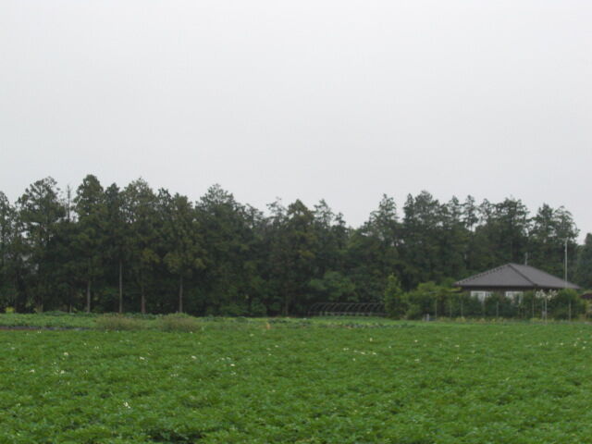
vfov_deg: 24.0
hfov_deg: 31.7
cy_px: 222
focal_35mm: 61
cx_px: 296
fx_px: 1043
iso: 100
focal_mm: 10.8
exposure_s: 1/100
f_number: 3.8
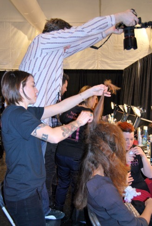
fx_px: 246
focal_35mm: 39
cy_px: 113
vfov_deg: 49.5
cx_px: 76
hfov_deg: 34.3
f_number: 4
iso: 200
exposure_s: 1/60
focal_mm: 26
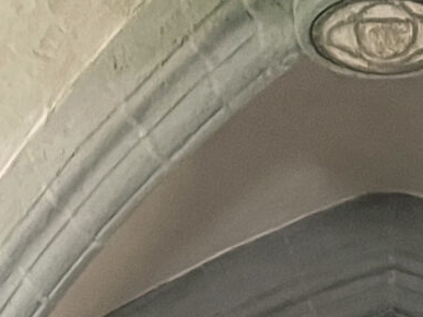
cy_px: 963
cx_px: 344
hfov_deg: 11.5
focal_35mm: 172
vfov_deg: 7.5
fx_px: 2101
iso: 500
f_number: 1.6
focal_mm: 5.1
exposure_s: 1/45
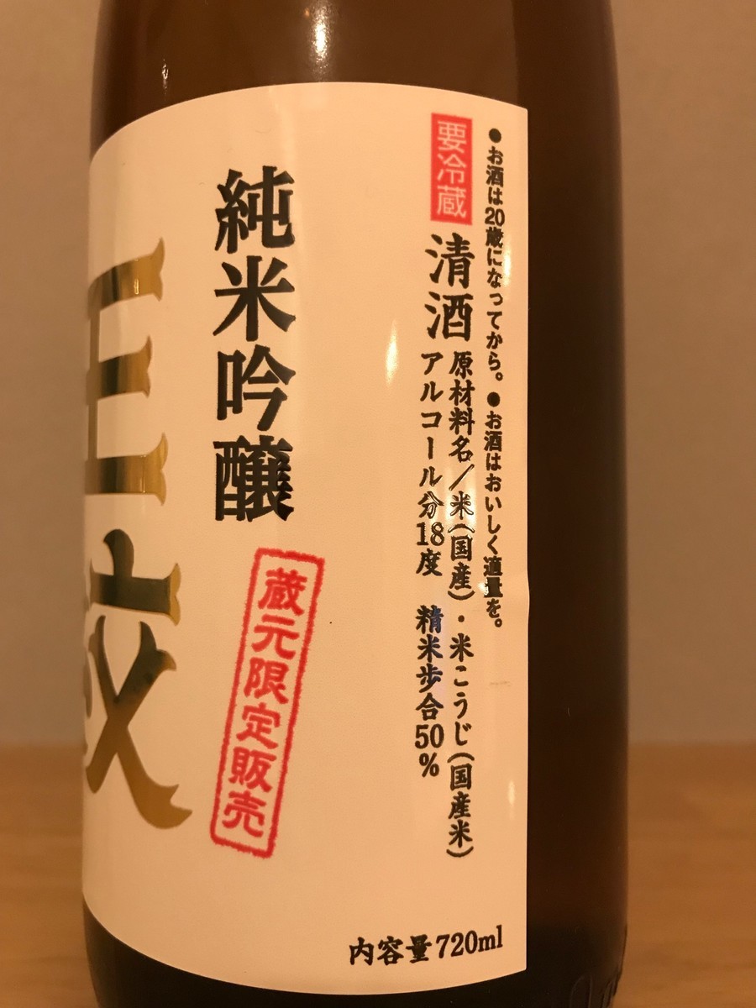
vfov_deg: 63.4
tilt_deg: +1.9
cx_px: 378
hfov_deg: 49.7
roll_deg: -0.1
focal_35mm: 28
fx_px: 815
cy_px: 504
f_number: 1.8
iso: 100
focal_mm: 3.99
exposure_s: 1/13
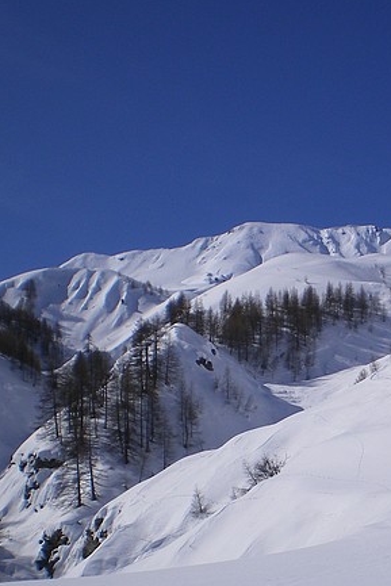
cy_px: 398
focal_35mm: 73
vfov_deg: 27.5
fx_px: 1188
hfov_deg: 18.1
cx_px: 409
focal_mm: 6.3
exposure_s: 1/1250
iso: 64
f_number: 4.6
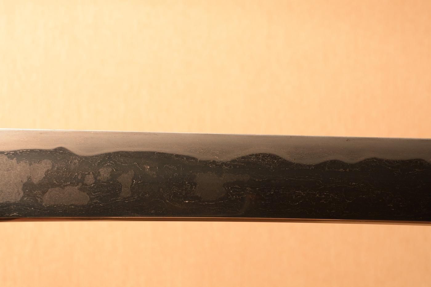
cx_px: 216
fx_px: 1112
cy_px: 144
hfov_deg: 21.9
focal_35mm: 93
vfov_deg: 14.7
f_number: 11
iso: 400
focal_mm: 62
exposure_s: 1/2
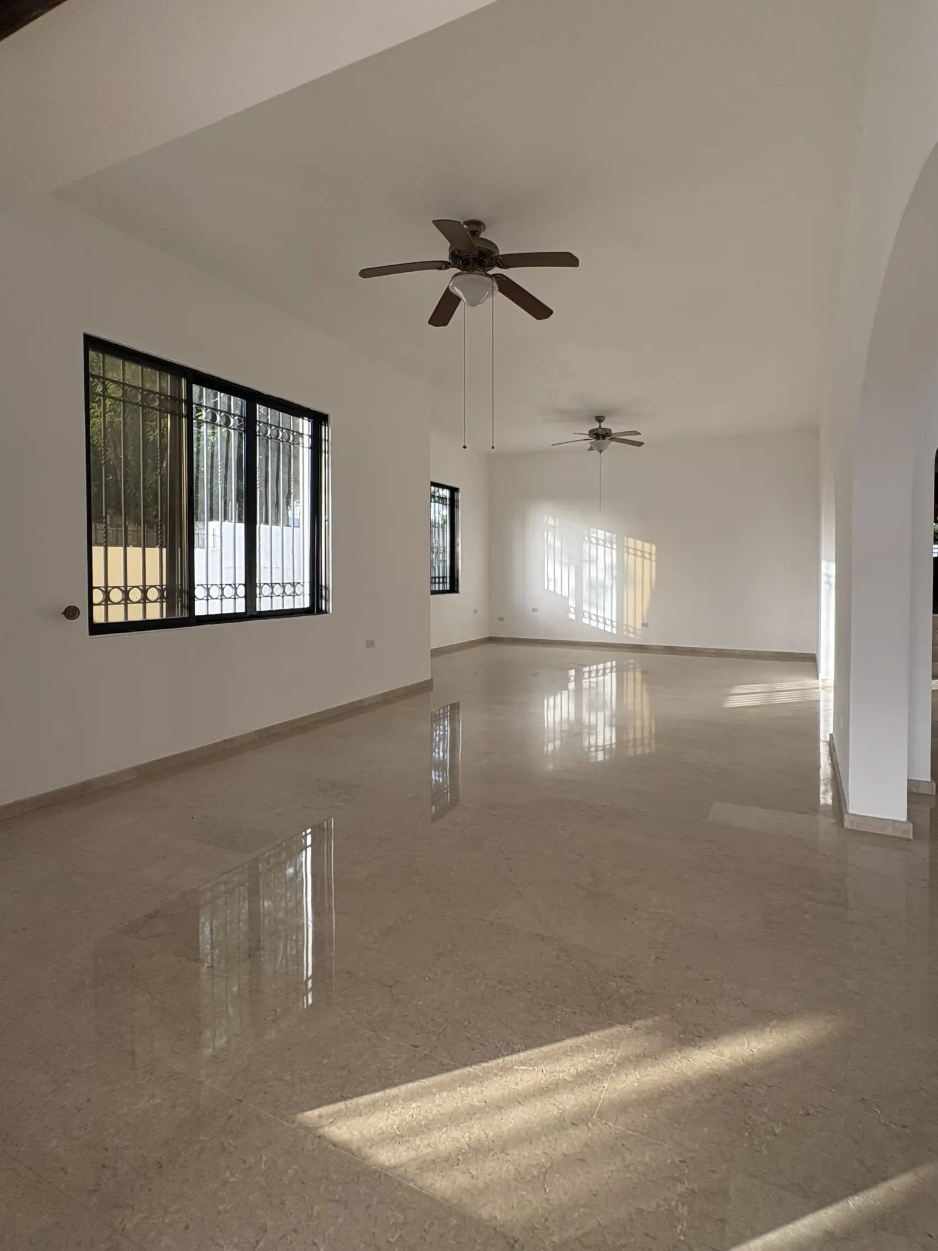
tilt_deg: -0.4
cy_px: 583
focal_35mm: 17
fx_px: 614
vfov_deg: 90.9
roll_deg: +0.0
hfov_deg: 74.4
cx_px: 529
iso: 64
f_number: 2.2
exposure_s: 1/99
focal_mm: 2.22
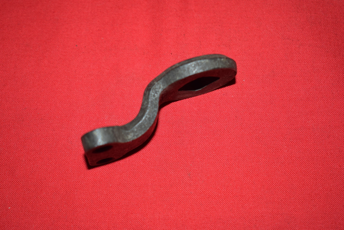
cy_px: 115
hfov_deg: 31.9
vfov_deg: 21.6
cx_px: 172
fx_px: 602
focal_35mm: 63
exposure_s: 1/200
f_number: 5
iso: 400
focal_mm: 42
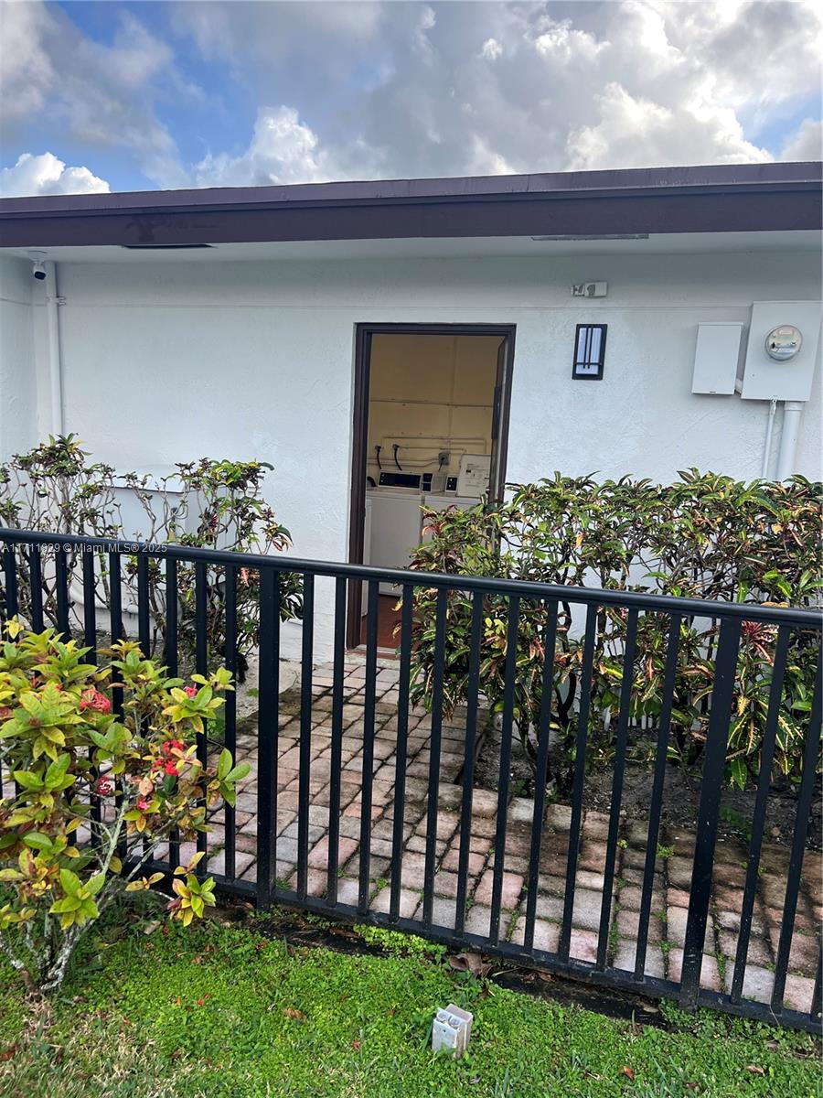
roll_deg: -4.5
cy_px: 549
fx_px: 824
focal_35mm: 26
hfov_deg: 53.1
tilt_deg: -8.8
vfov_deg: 67.3
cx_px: 412
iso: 50
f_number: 1.5
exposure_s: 1/763
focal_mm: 5.7
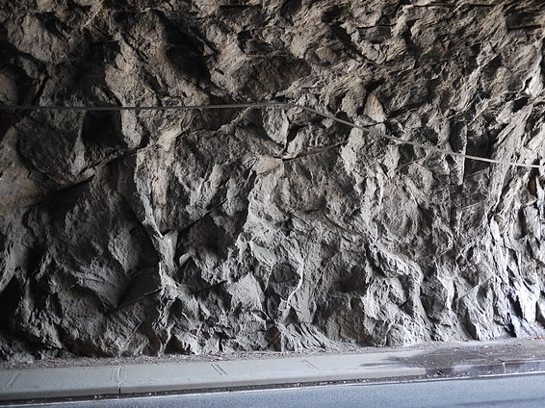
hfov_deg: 45.8
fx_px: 645
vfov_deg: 35.1
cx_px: 270
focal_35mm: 41
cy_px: 201
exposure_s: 1/125
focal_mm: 20
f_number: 1.7
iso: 800
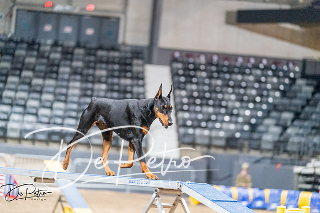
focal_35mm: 128
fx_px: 1138
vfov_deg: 10.7
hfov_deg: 16.0
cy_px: 106
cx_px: 160
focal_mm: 128
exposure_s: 1/250
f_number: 2.8
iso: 12800
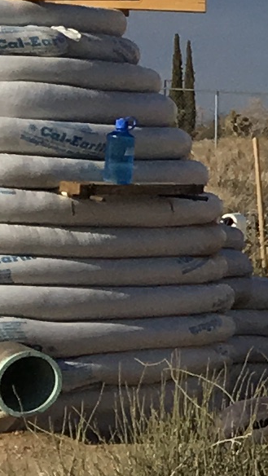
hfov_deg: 4.7
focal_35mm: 218
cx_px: 1361
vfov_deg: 9.9
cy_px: 199
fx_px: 2751
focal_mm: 4.15
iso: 25
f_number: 2.2
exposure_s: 1/2849
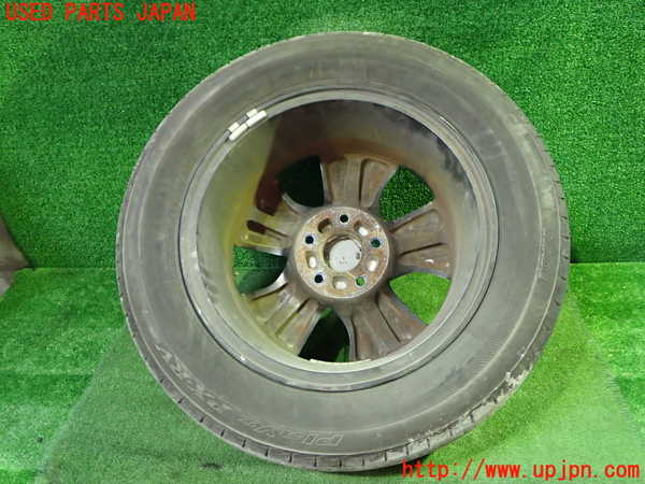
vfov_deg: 46.8
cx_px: 322
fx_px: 559
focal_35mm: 30
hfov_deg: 60.0
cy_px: 242
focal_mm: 5.4
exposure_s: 1/30
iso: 800
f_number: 2.3
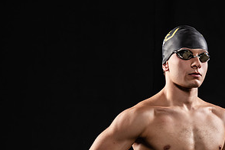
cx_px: 205
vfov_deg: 5.2
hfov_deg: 7.7
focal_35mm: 266
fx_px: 1662
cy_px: 145
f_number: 6.3
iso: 400
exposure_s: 1/200
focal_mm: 135
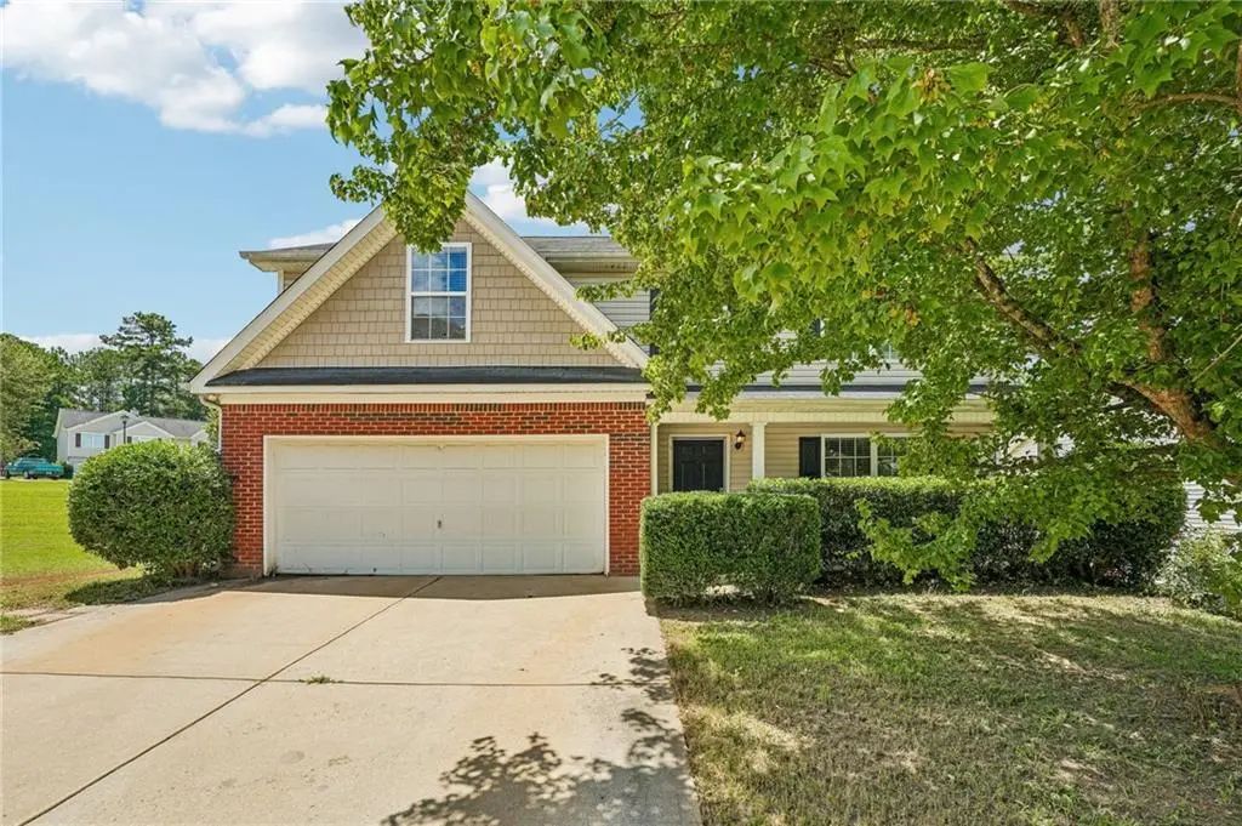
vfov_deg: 81.1
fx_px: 483
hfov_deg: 104.3
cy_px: 413
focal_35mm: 14
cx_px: 621
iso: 100
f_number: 8
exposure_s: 1/250
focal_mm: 14
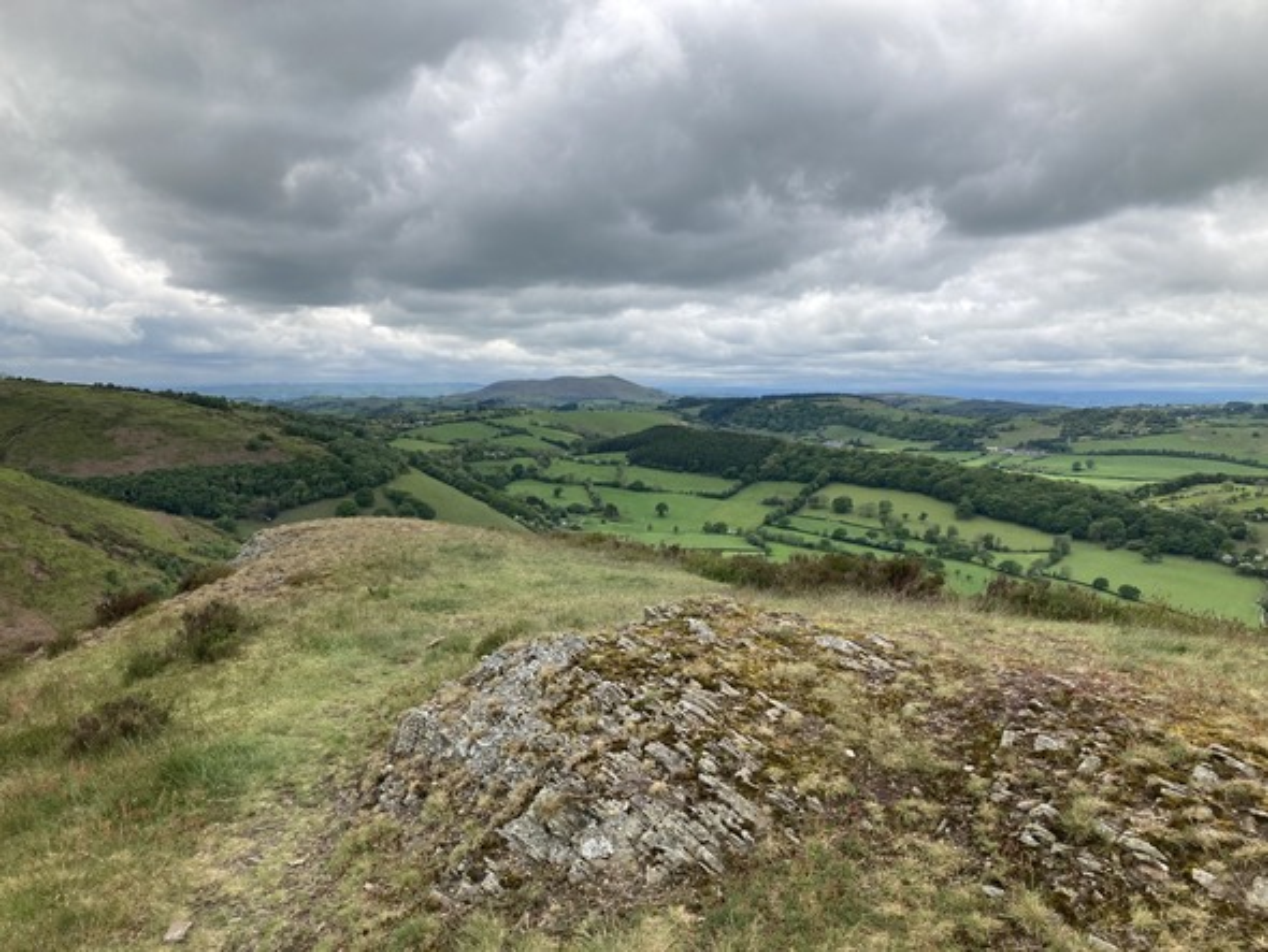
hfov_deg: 63.4
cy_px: 476
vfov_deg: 49.8
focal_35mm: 28
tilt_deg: -6.3
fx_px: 1026
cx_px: 634
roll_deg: +0.2
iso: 20
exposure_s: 1/1919
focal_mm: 3.99
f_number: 1.8
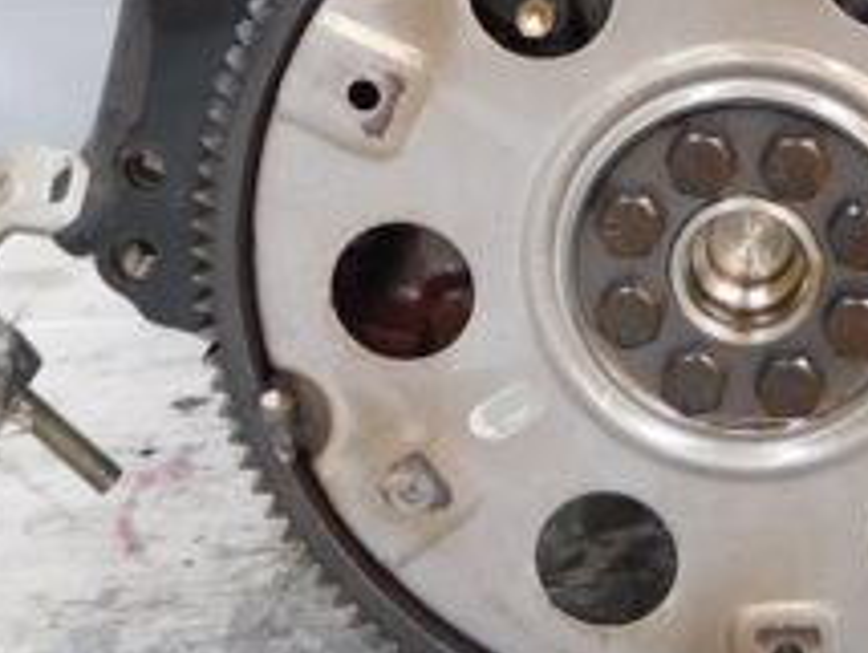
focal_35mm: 110
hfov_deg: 17.5
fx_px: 2761
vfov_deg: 12.1
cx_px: 815
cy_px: -600
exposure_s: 1/40
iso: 125
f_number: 3
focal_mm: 4
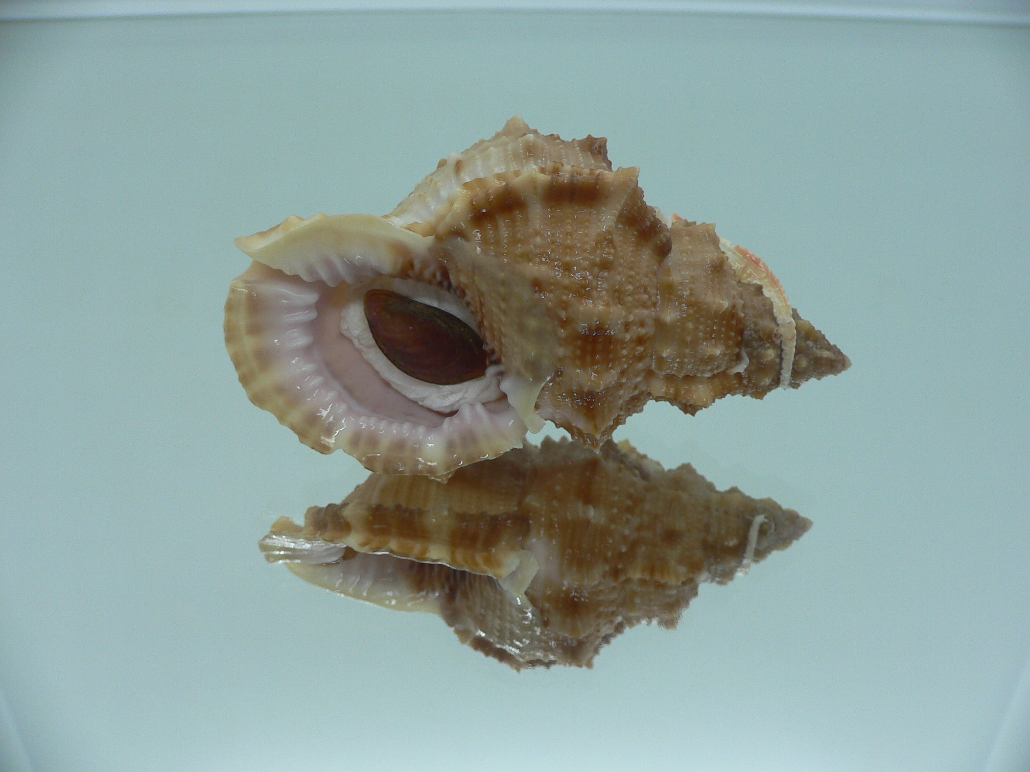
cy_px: 386
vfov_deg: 40.7
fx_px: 1041
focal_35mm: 35
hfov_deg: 52.6
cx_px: 515
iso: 80
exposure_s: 1/60
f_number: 2.8
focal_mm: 4.6
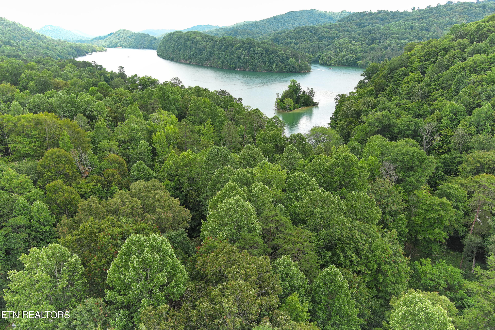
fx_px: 399
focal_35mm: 29
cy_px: 165
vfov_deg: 45.0
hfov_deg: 63.7
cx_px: 248
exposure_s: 1/426
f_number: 2.8
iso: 100
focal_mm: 10.57
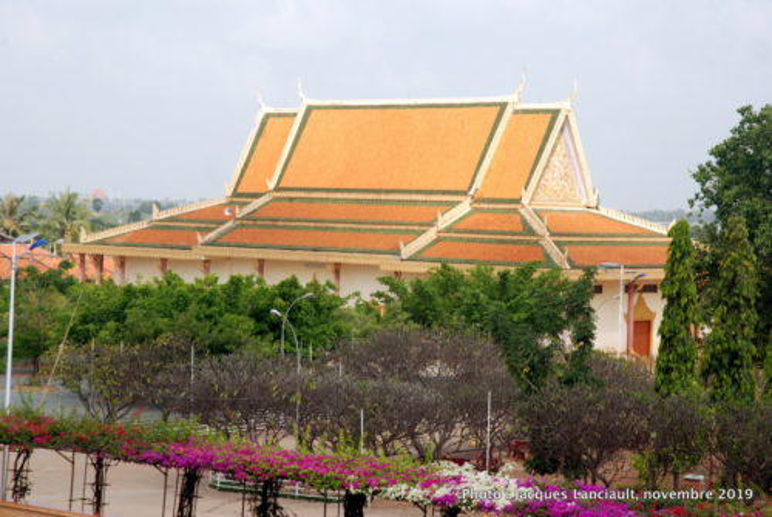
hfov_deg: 22.6
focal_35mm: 90
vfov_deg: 15.2
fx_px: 1933
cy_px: 258
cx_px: 386
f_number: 11
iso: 100
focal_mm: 60
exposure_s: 1/60
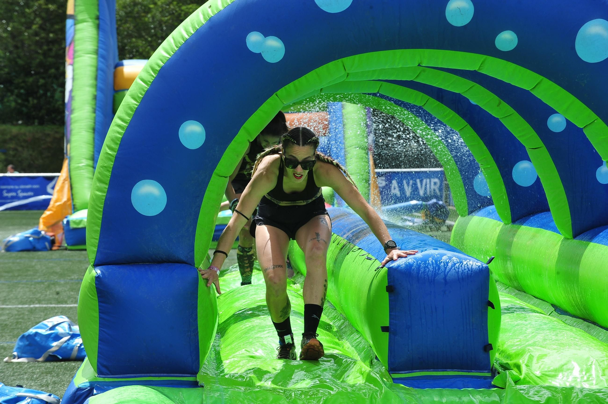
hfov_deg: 13.3
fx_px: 2616
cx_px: 304
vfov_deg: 8.8
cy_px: 202
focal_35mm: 155
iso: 400
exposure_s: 1/400
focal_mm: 155
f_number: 11
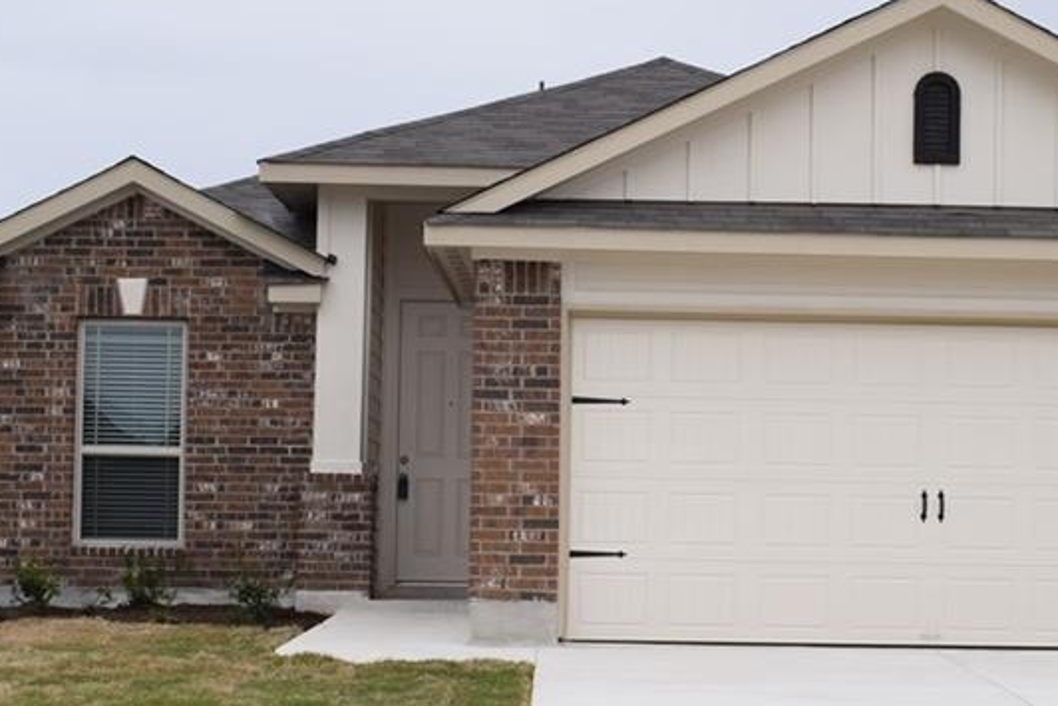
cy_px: 469
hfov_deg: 26.9
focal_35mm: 75
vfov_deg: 18.1
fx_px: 2205
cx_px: 654
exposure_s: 1/320
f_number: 9
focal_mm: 26
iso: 200
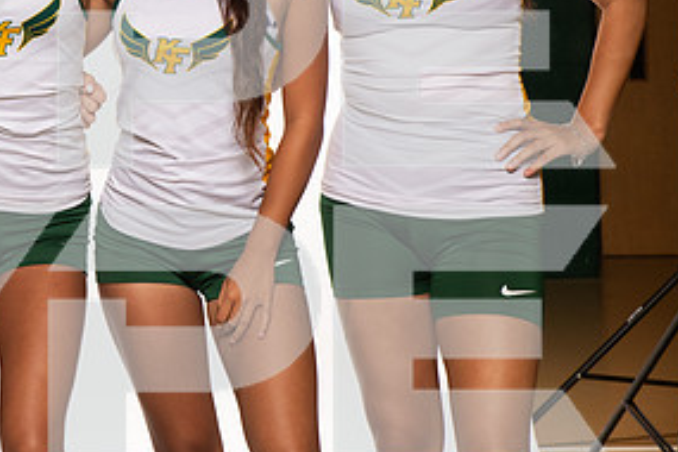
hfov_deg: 17.0
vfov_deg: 11.5
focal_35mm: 118
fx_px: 2222
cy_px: 44
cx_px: 10
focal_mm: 58
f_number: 7.1
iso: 800
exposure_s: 1/320
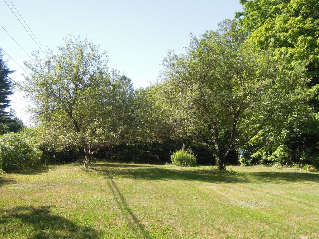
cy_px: 120
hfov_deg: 46.8
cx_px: 160
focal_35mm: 40
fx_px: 369
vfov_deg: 36.0
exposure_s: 1/640
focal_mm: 7.2
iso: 160
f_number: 3.3
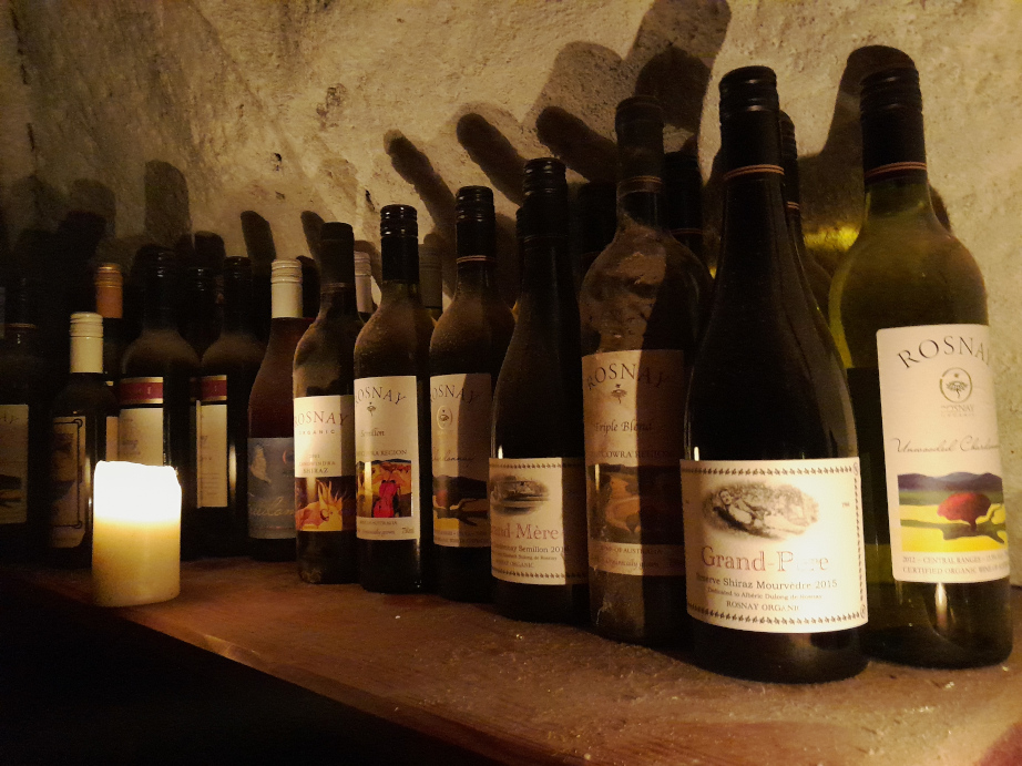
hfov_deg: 67.3
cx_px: 511
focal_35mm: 26
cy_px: 383
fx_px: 767
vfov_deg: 53.0
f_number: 1.8
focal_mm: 4
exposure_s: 1/10
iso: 800
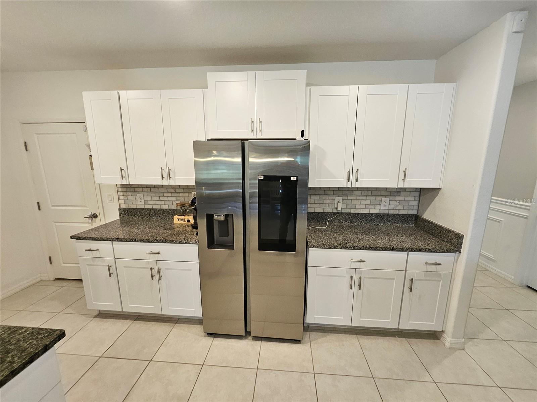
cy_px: 201
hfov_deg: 106.2
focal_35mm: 13
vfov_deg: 89.9
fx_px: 202
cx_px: 268
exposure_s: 1/60
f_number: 2.2
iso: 160
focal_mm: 1.7
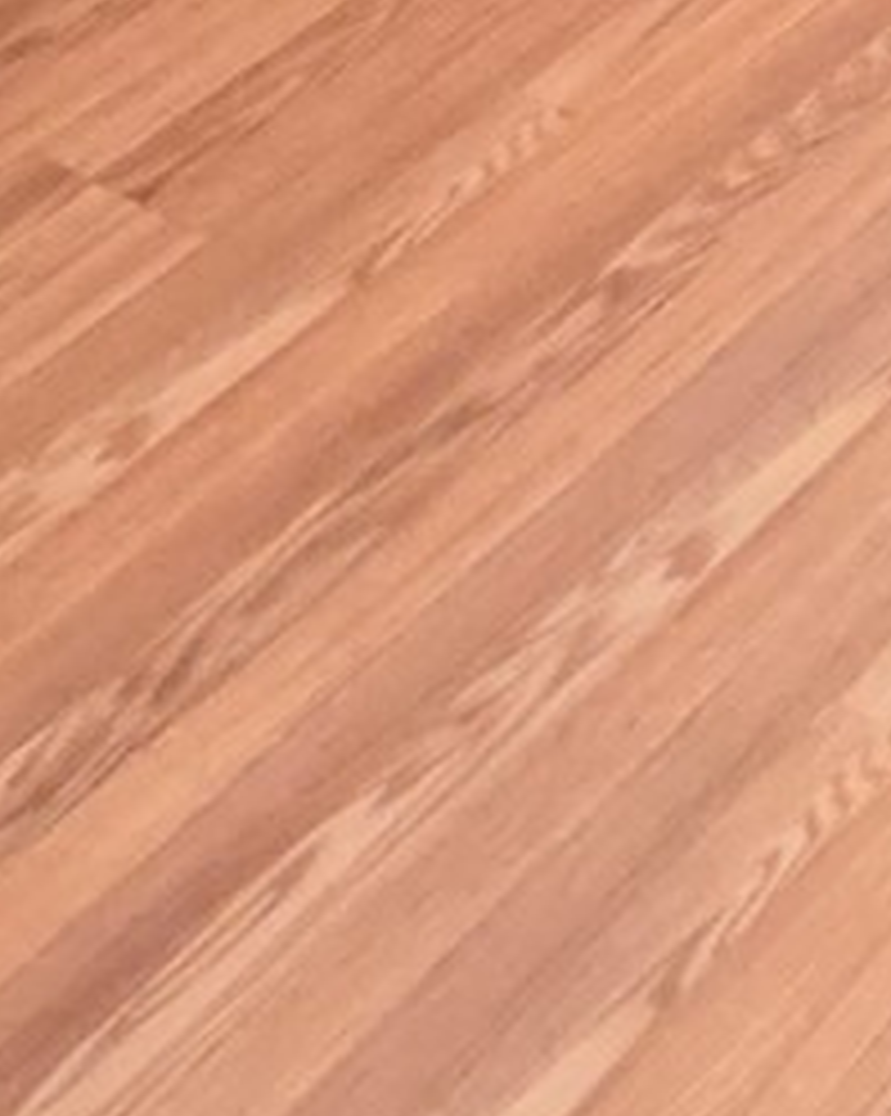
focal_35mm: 82
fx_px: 2706
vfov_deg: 15.9
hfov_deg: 11.1
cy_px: -1341
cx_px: 2722
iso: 320
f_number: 1.9
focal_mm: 2.2
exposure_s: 1/30
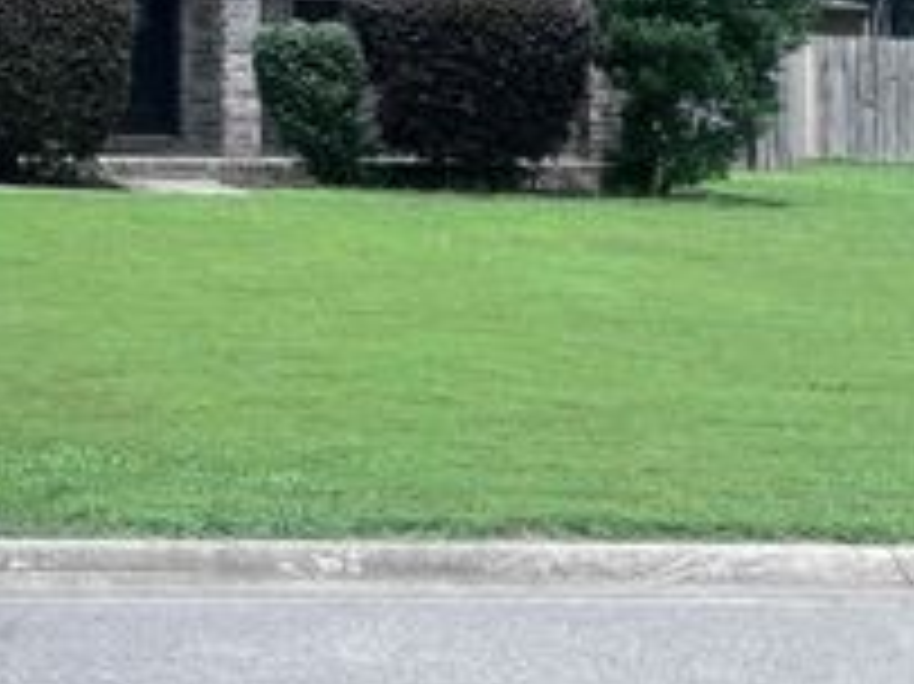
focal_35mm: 91
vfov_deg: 15.7
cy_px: -119
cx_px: -185
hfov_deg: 20.2
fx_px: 2401
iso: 50
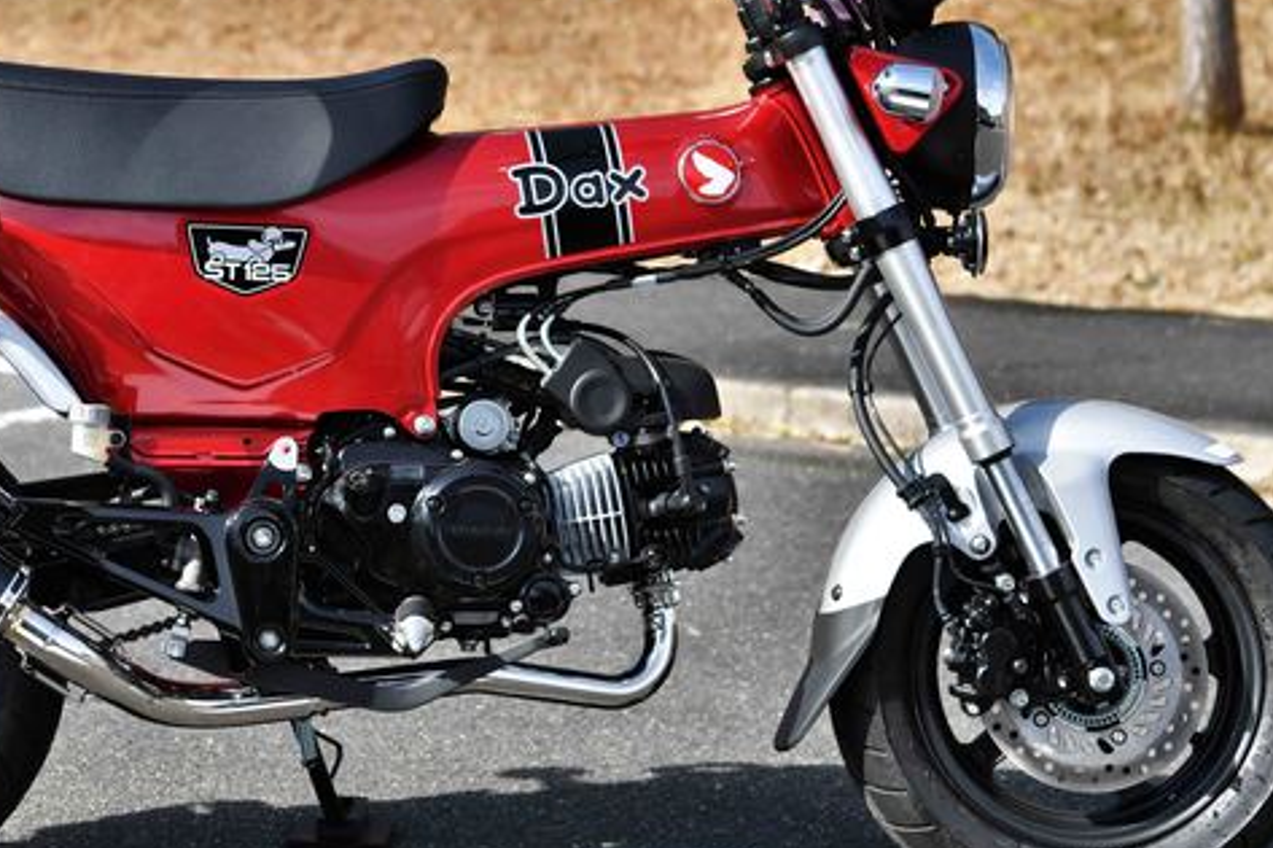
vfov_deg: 15.5
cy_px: 246
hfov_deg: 23.0
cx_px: 390
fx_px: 3111
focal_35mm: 88
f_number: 4.5
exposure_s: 1/2500
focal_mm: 52
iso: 400
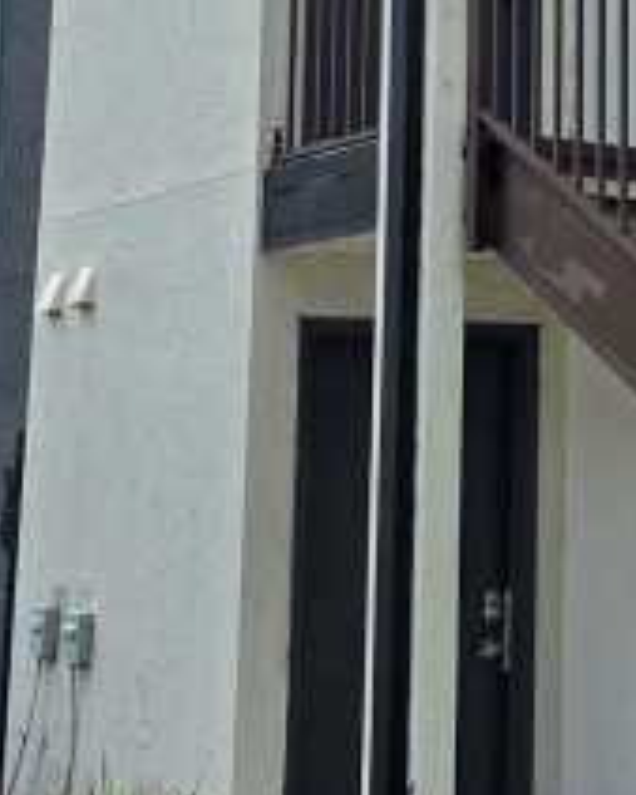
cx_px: 828
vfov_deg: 22.0
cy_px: 102
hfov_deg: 17.0
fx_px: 1999
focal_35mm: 85
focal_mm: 6.3
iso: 80
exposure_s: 1/5608
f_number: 1.7
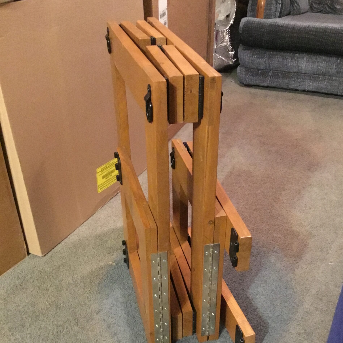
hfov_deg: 44.9
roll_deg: +0.3
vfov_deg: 44.8
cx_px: 173
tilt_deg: -32.2
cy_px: 198
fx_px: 415
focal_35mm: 37
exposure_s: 1/15
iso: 800
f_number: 2.4
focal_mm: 3.3
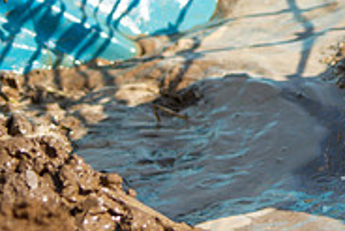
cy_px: -77
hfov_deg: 10.6
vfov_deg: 7.3
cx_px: 545
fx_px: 1784
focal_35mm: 186
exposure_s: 1/1600
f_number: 3.2
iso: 100
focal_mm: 32
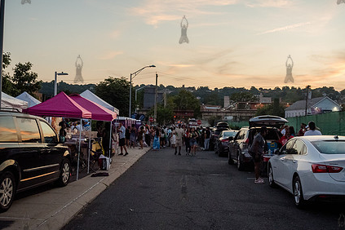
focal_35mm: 43
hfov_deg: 45.4
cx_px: 184
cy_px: 108
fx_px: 412
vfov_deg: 31.2
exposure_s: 1/500
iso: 4000
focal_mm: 31
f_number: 5
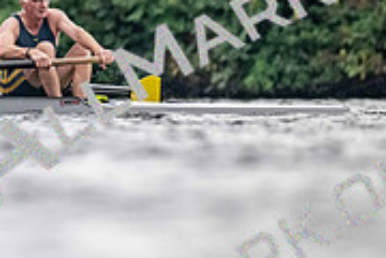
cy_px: 8
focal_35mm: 1932
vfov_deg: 0.7
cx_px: -208
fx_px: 20714
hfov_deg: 1.1
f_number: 4
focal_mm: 600
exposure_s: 1/2500
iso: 2800
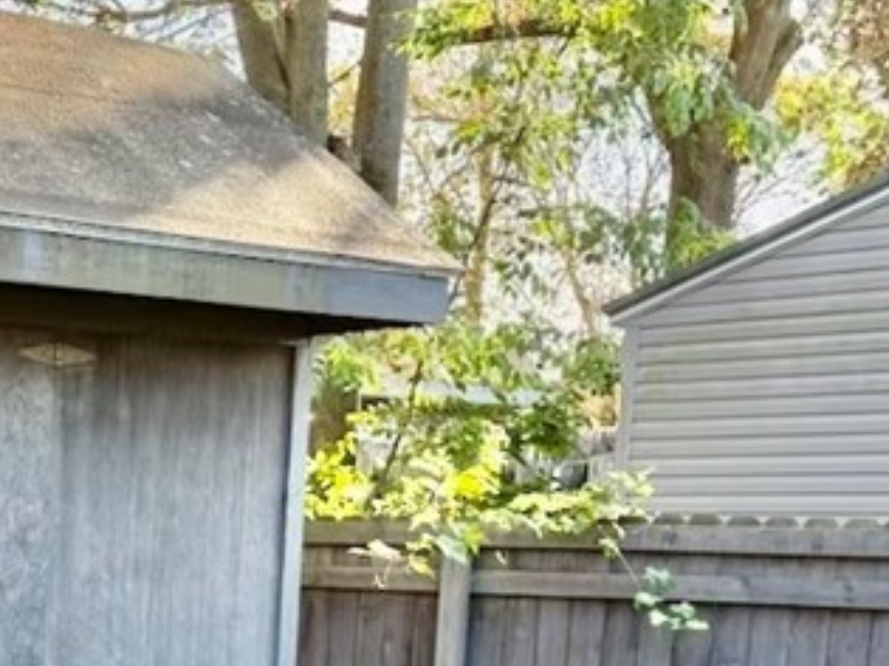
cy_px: 900
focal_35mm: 78
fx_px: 2002
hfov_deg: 23.7
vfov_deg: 17.5
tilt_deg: -10.9
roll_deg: -0.6
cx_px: -45
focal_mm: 6.76
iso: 100
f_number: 1.78
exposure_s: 1/372
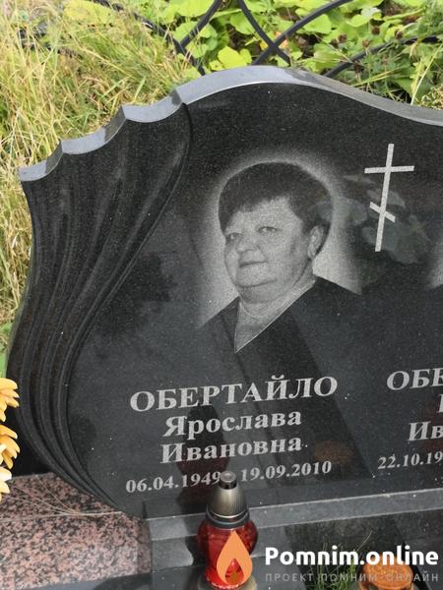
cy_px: 295
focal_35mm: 61
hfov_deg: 24.0
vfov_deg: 31.7
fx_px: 1041
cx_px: 222
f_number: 1.6
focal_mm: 3.95
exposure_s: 1/857
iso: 50
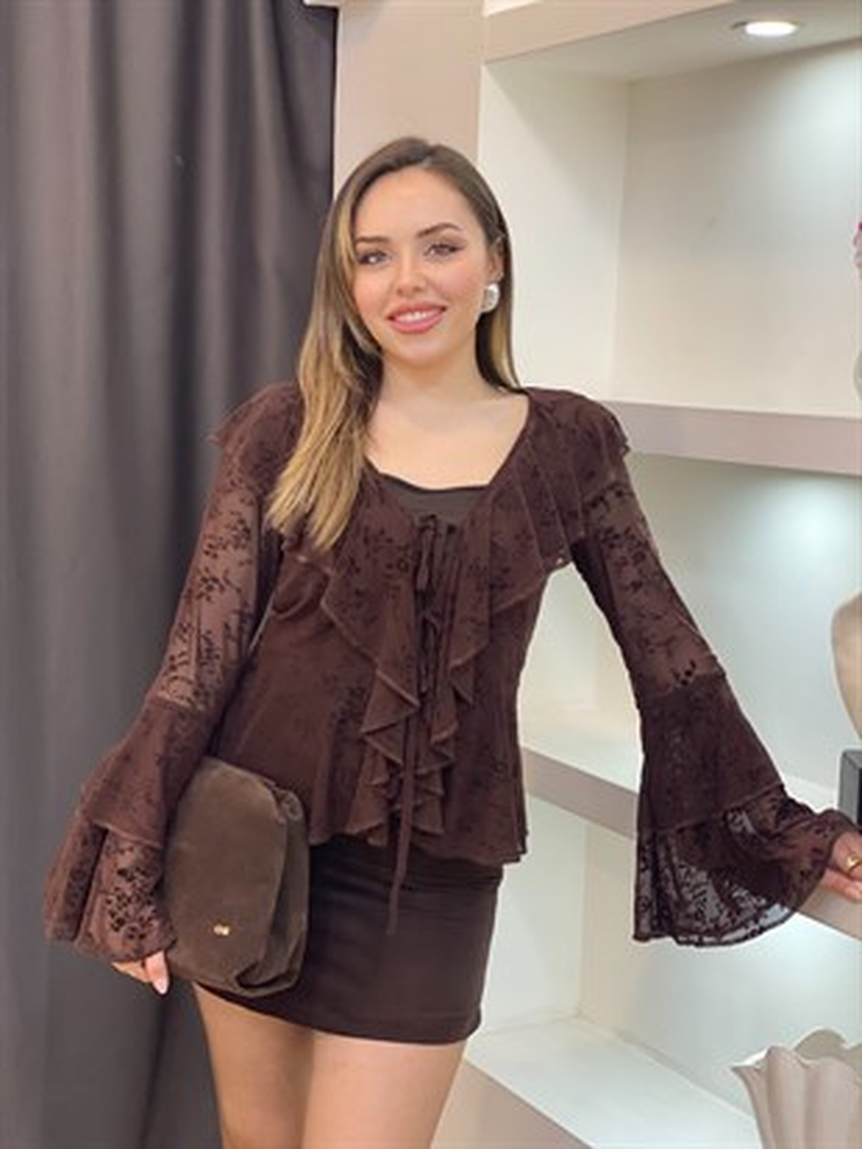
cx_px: 431
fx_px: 1726
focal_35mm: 52
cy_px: 574
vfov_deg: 36.8
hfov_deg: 28.0
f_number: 2
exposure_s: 1/100
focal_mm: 6
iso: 125
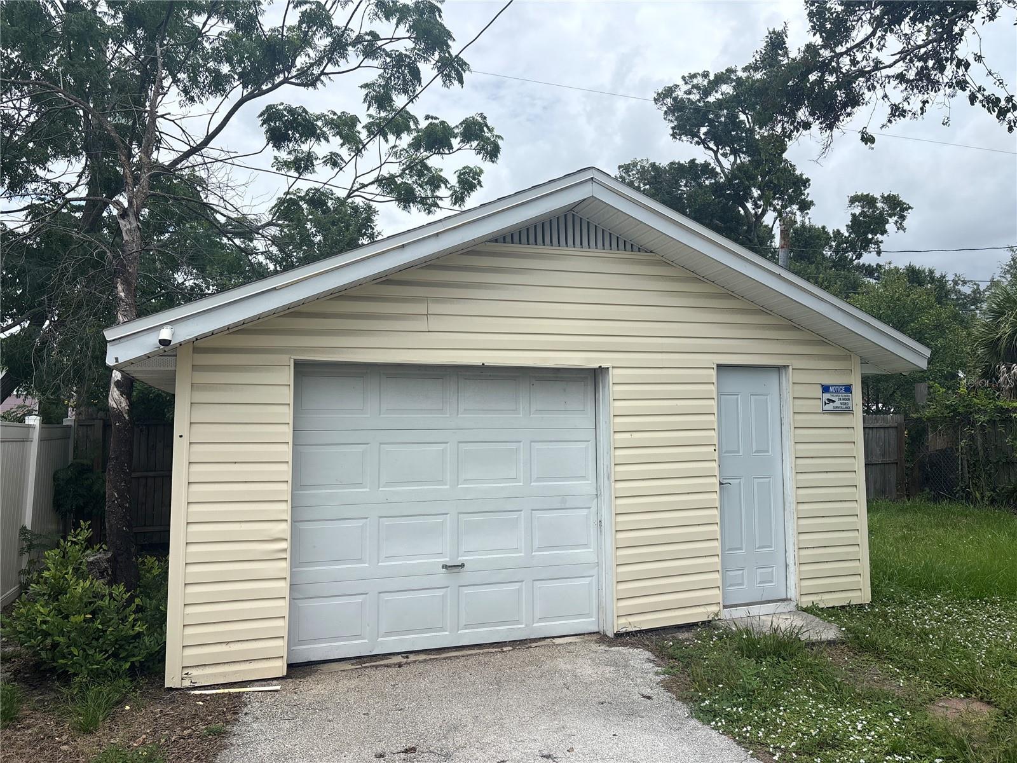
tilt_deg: +4.3
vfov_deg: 53.1
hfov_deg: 67.3
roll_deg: +0.3
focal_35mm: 26
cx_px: 508
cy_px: 382
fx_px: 764
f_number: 1.6
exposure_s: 1/5348
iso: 50
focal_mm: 5.96
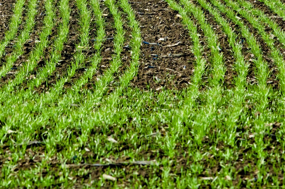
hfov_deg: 4.3
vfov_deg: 2.9
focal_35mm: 479
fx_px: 3788
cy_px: 43
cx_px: 66
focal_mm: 200
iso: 400
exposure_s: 1/320
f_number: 11
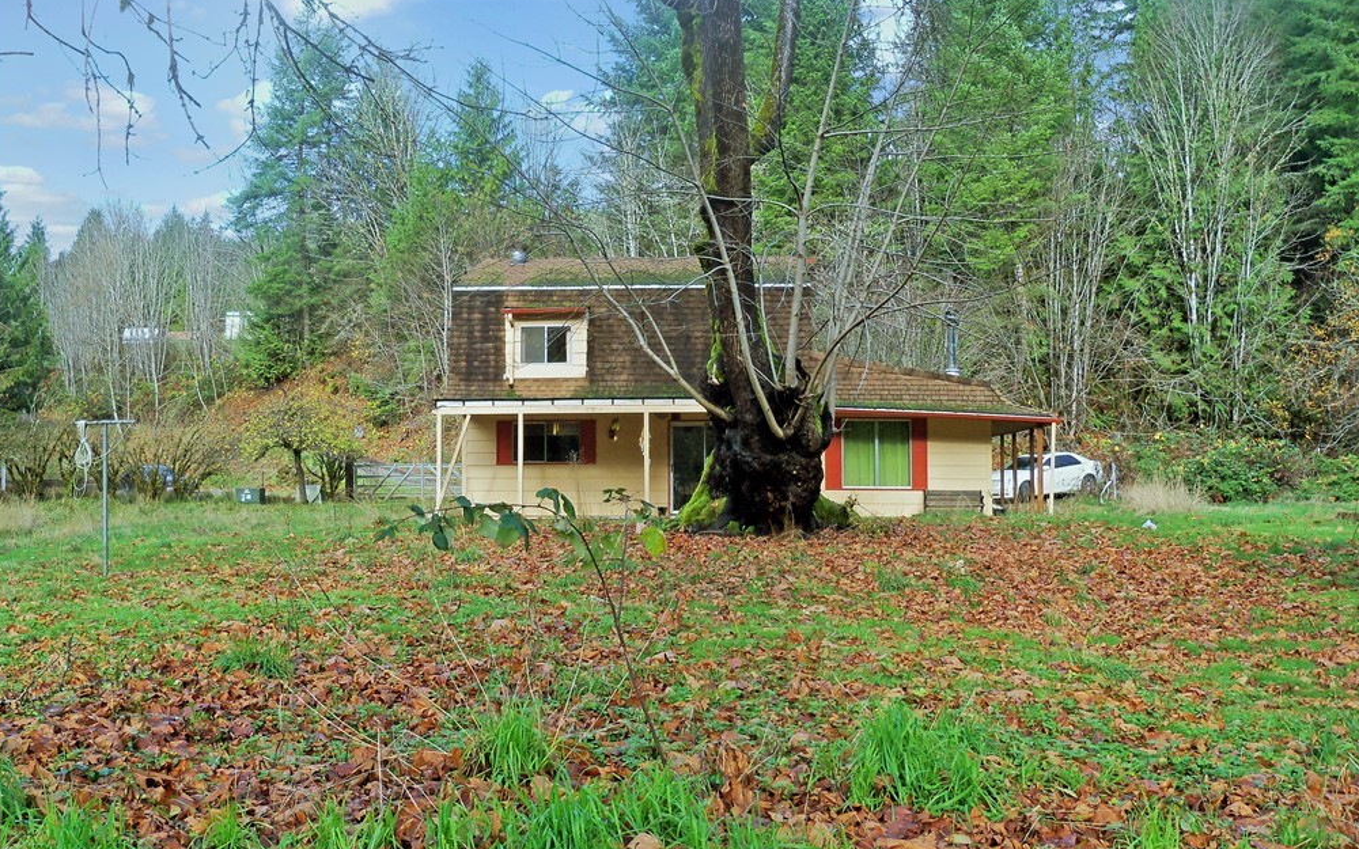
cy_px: 503
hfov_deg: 51.5
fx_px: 1407
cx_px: 685
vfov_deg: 33.5
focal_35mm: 38
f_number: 3.5
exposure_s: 1/100
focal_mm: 6.2
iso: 80
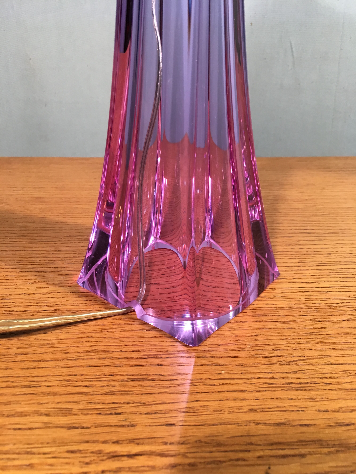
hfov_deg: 48.2
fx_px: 398
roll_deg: +0.6
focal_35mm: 29
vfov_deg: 61.7
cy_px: 237
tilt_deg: -24.9
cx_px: 178
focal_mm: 4.15
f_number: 2.2
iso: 40
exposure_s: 1/33
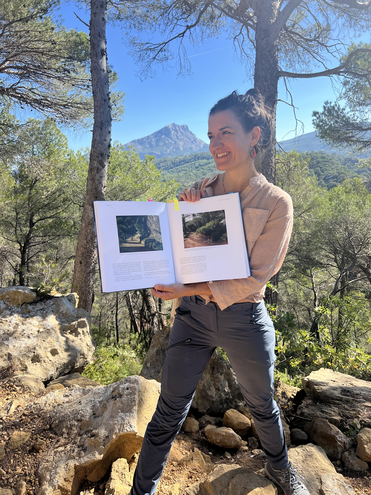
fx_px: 372
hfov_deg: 53.1
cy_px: 248
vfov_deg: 67.3
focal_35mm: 26
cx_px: 186
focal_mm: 5.7
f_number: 1.5
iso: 50
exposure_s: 1/1808
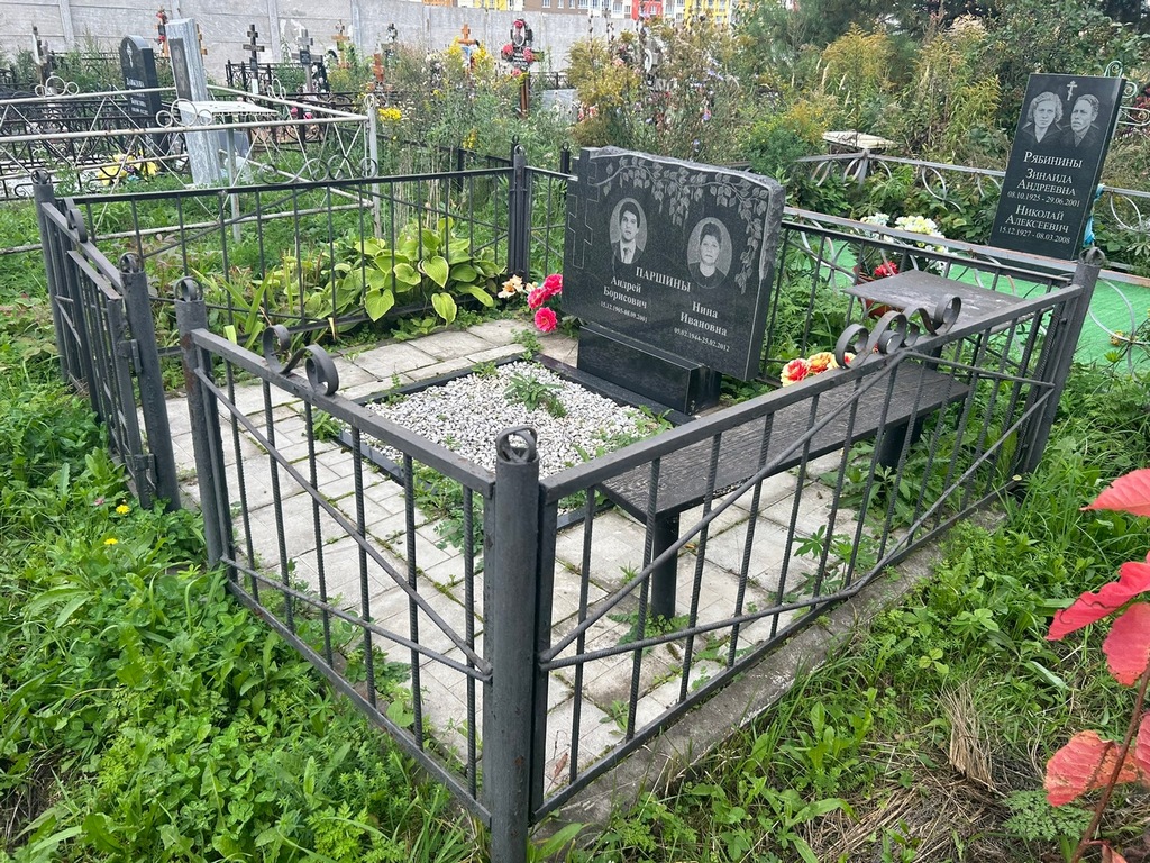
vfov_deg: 53.1
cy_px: 432
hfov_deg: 67.3
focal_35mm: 26
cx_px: 575
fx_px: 864
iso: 50
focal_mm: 5.7
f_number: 1.5
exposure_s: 1/924
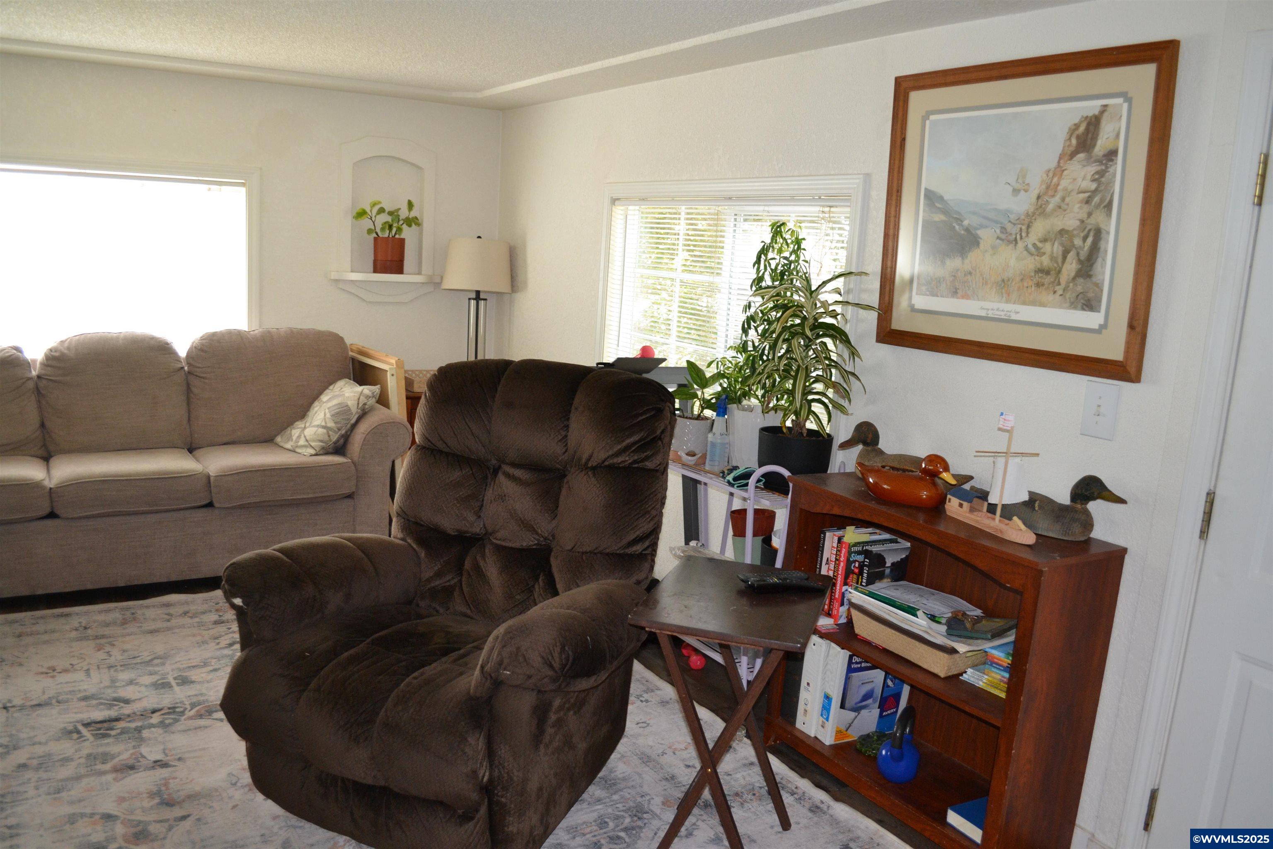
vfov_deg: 47.9
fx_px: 955
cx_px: 636
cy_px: 424
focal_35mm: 27
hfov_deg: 67.4
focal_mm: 18
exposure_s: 1/60
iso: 720
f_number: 3.5
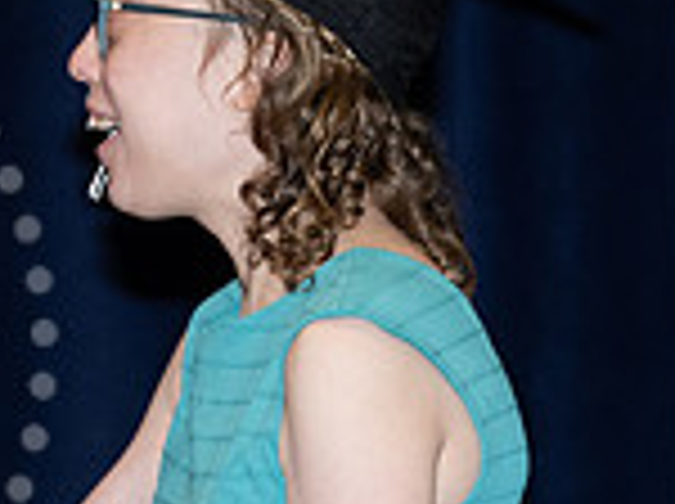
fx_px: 10435
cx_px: -123
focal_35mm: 536
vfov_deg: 2.8
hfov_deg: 3.7
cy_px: 323
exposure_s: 1/80
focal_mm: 99
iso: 640
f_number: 5.6
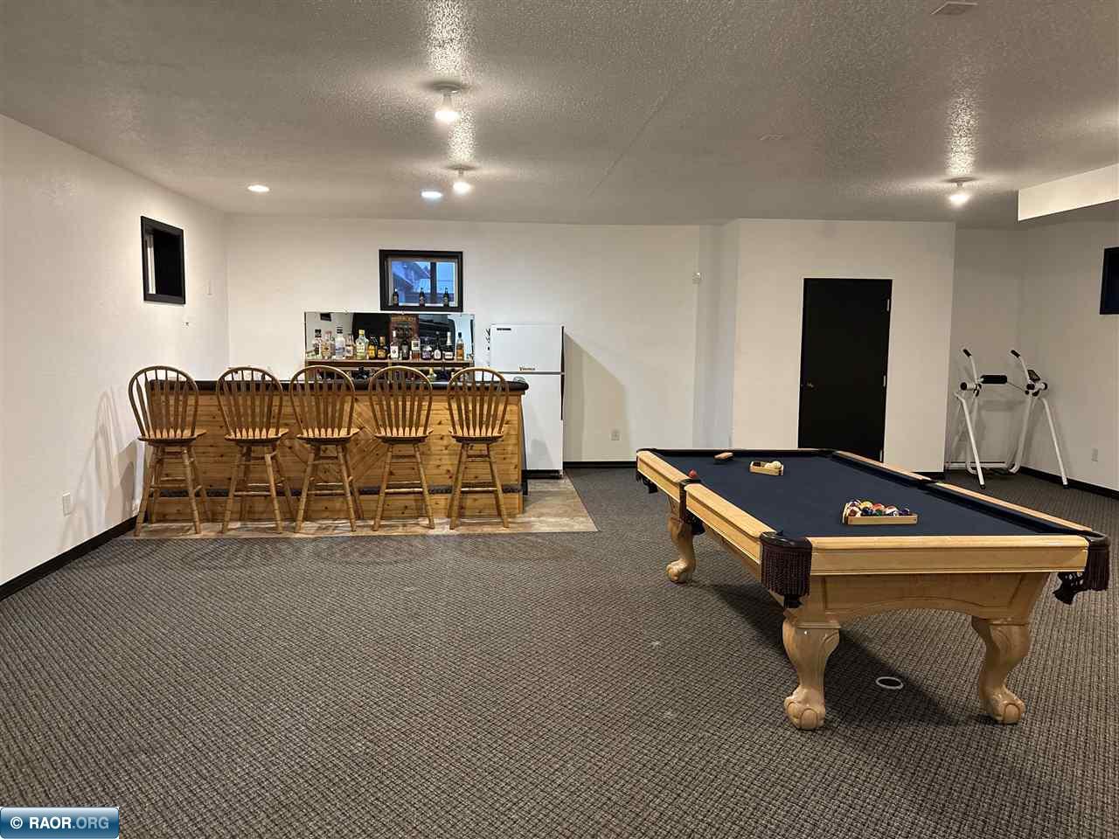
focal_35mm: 26
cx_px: 560
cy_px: 420
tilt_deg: -6.3
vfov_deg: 53.1
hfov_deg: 67.3
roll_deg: -1.0
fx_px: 840
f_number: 1.6
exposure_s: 1/60
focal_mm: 5.96
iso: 500
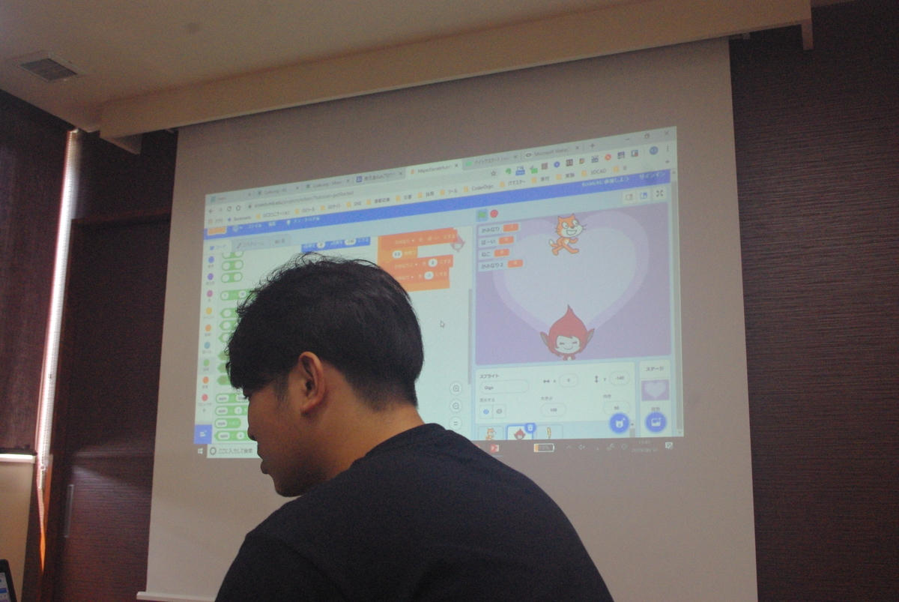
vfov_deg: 37.0
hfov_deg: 53.1
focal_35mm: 36
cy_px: 301
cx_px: 450
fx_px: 900
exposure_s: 1/80
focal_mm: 24.38
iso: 1600
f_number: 8
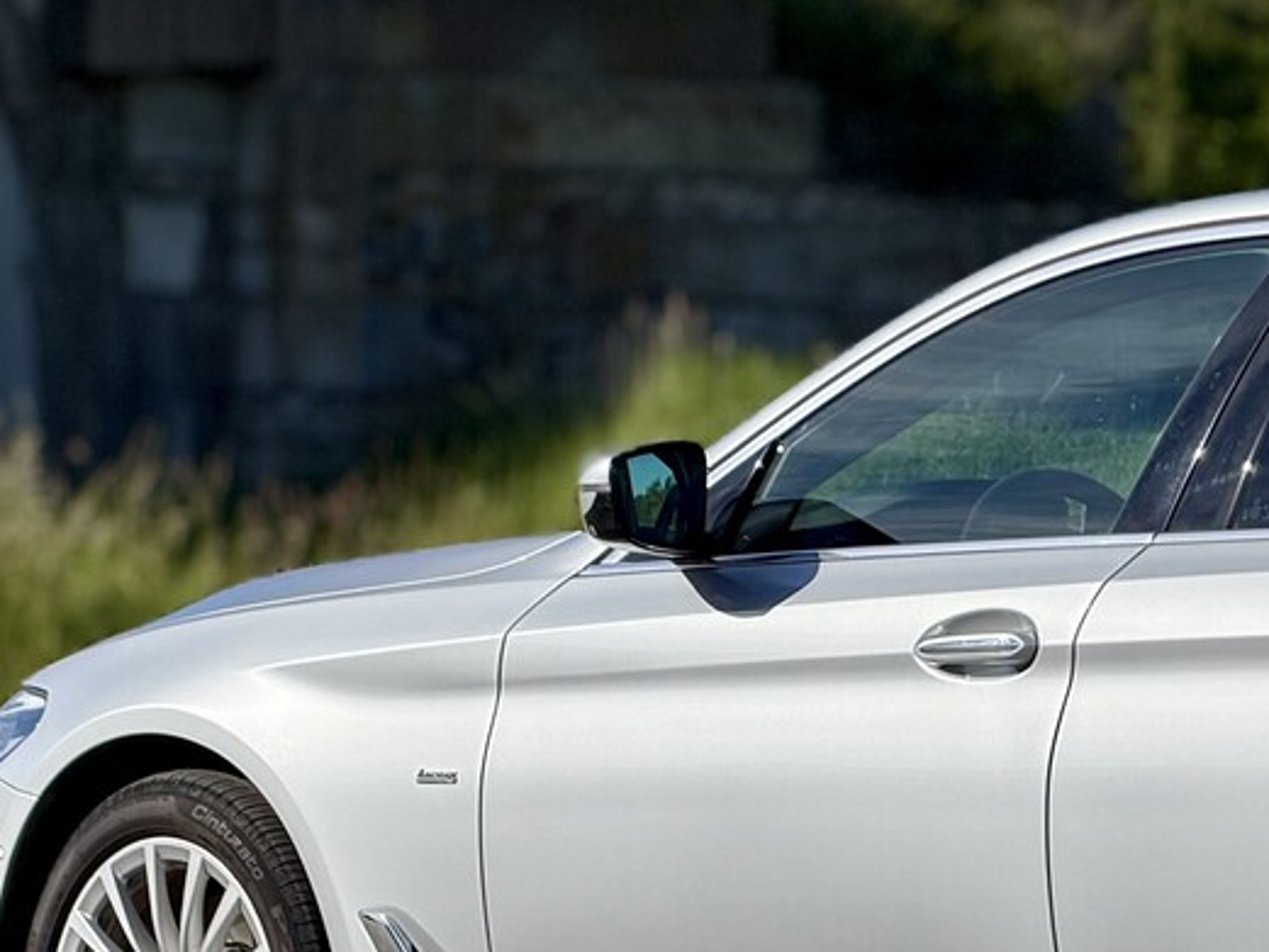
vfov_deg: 4.8
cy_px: 628
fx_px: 11257
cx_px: 1634
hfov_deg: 6.4
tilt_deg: -0.6
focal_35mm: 307
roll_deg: -0.4
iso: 20
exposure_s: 1/955
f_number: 2.8
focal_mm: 16.89
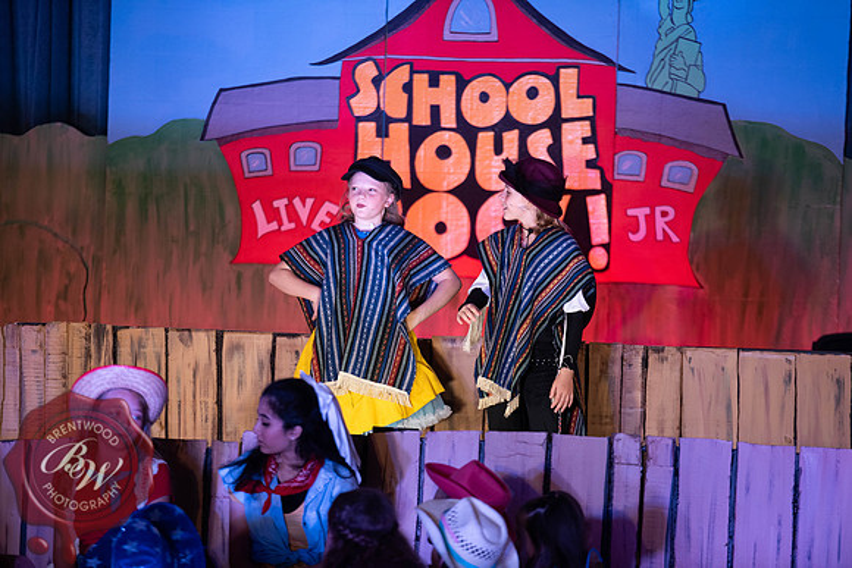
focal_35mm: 200
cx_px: 426
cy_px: 284
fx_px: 4734
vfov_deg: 6.9
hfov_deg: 10.3
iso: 900
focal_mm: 200
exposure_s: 1/200
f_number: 2.8
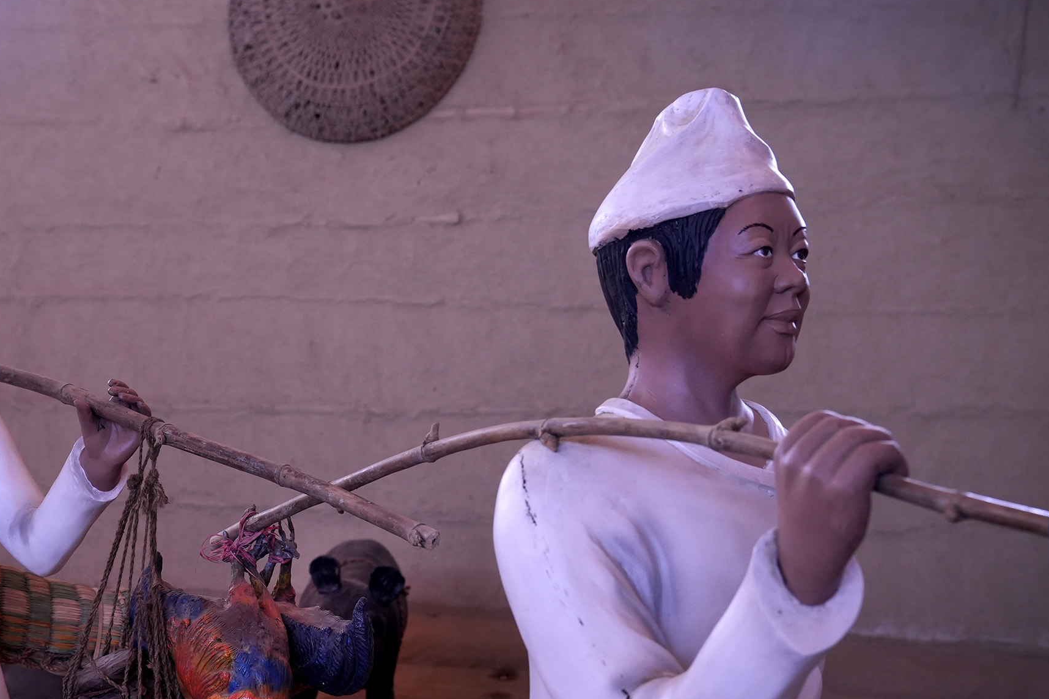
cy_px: 452
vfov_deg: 25.9
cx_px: 345
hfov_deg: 37.7
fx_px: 1516
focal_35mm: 52
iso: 1250
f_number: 4.5
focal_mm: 35.7
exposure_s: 1/125
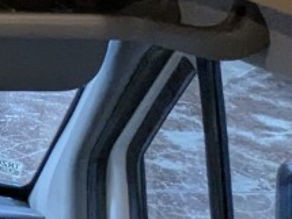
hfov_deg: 15.0
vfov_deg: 11.4
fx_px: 877
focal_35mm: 104
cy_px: -328
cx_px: -312
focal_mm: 2.35
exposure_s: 1/52.8
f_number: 2.2
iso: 292
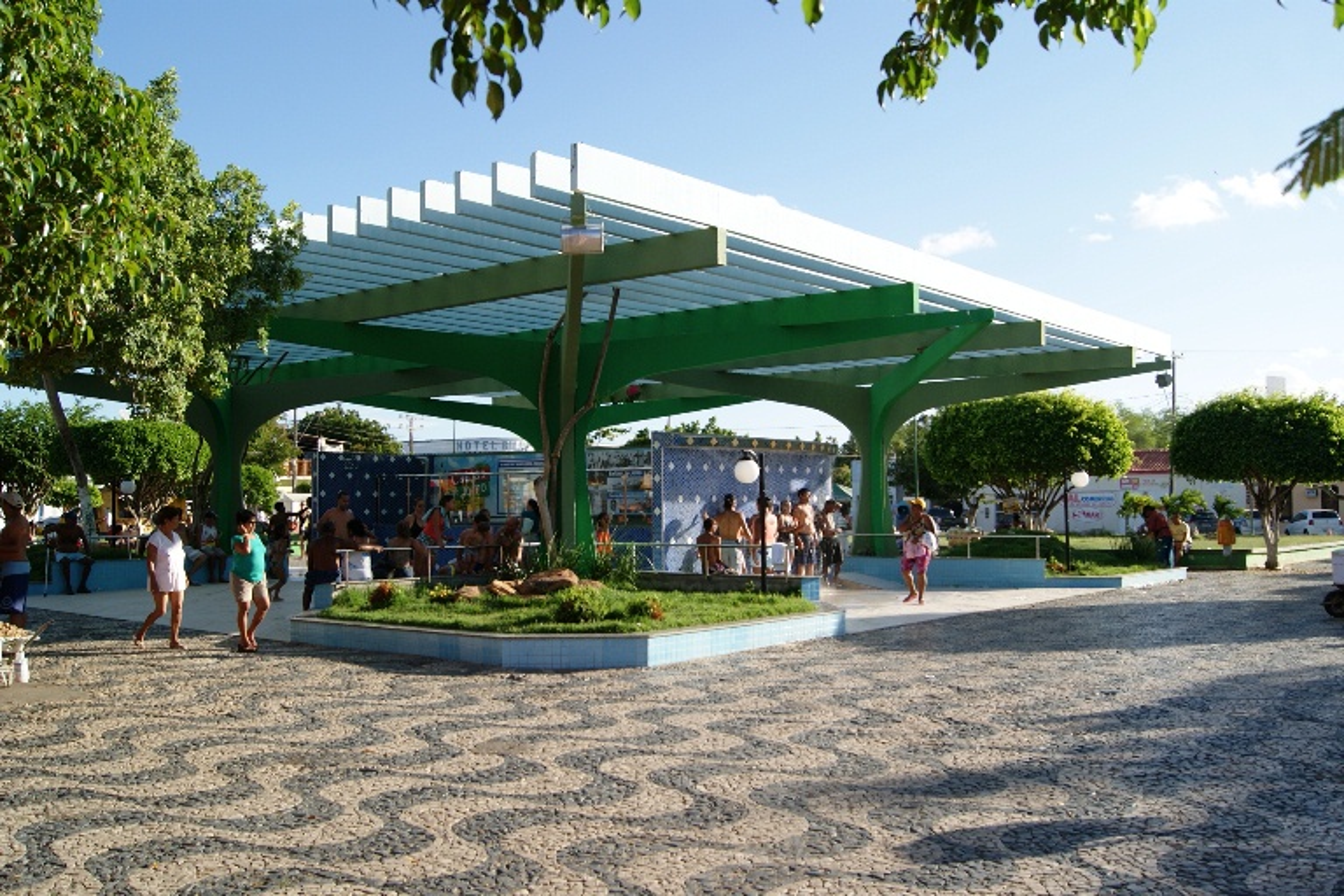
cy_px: 448
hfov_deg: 57.2
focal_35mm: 33
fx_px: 1232
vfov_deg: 40.0
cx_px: 672
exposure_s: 1/250
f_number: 6.3
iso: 100
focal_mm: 22
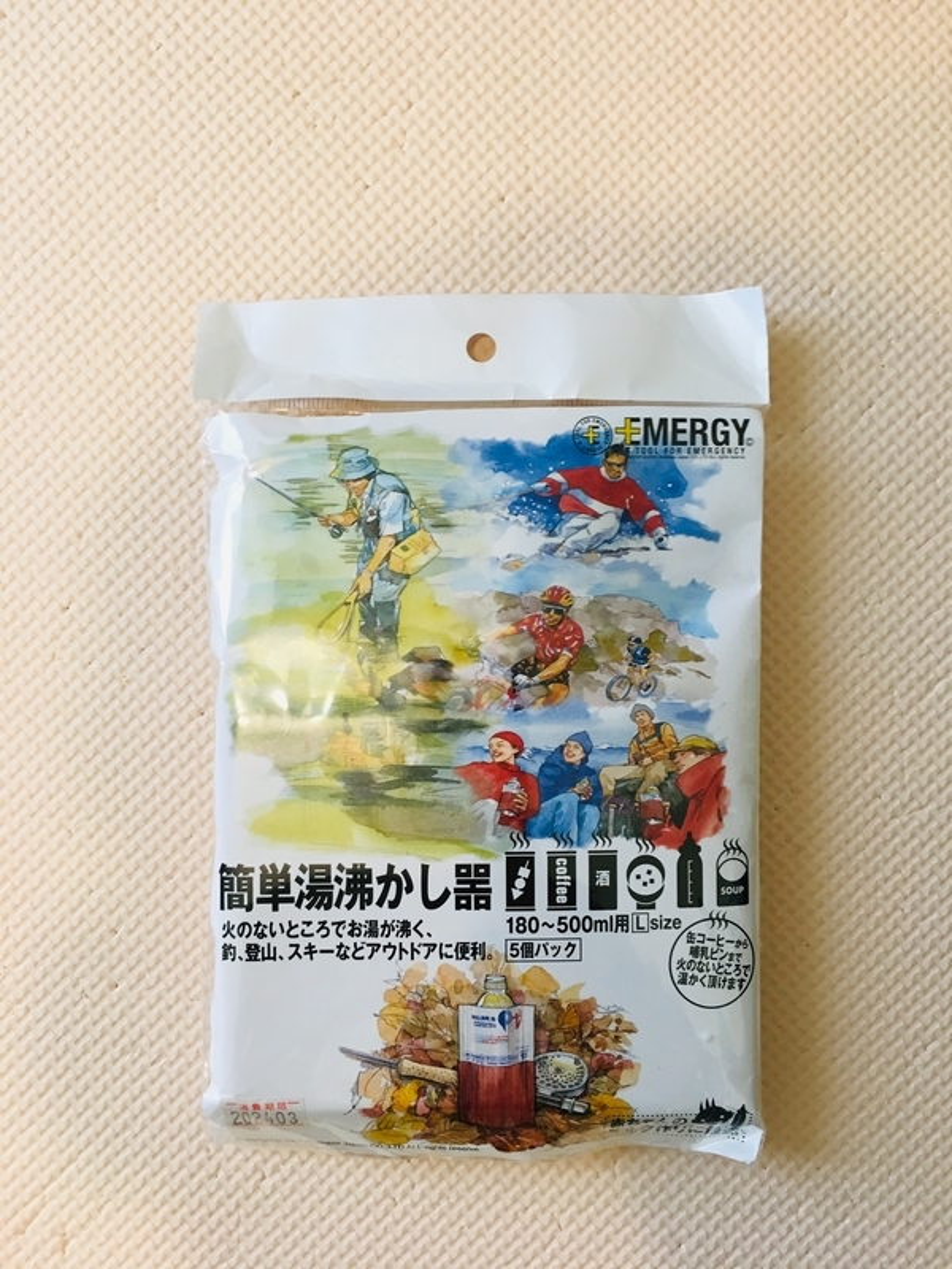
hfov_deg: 48.2
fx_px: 1063
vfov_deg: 61.7
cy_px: 634
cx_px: 476
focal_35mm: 29
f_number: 2.2
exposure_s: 1/30
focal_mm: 4.15
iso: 80
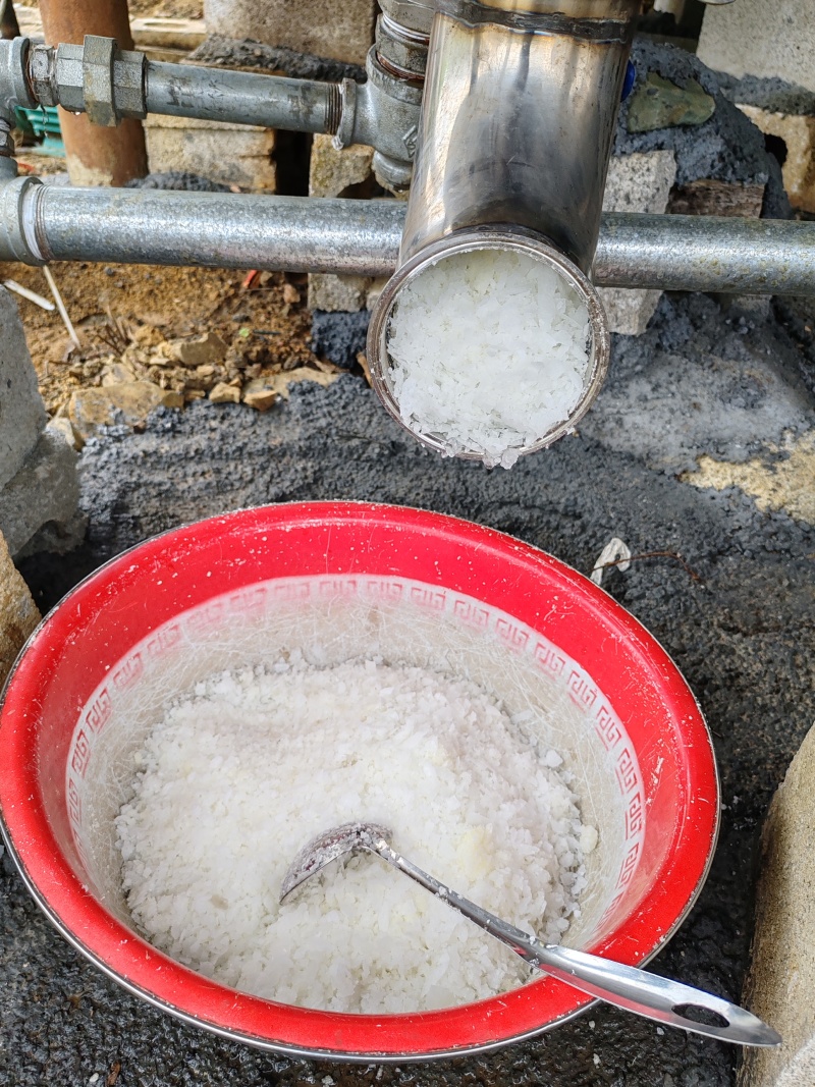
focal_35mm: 27
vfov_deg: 65.3
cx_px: 408
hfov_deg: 51.3
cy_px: 544
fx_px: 848
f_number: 1.9
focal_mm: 6.12
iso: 80
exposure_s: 1/220
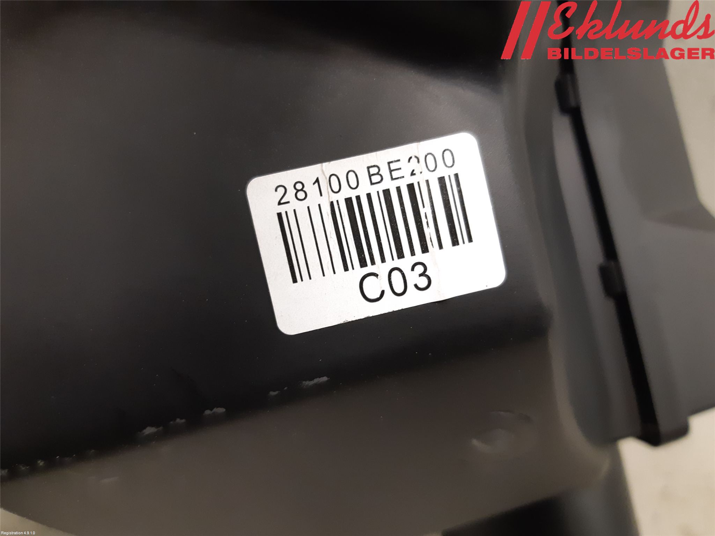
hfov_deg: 67.3
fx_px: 537
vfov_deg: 53.1
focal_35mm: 26
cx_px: 358
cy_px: 268
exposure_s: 1/33
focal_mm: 3.93
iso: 250
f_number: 1.7
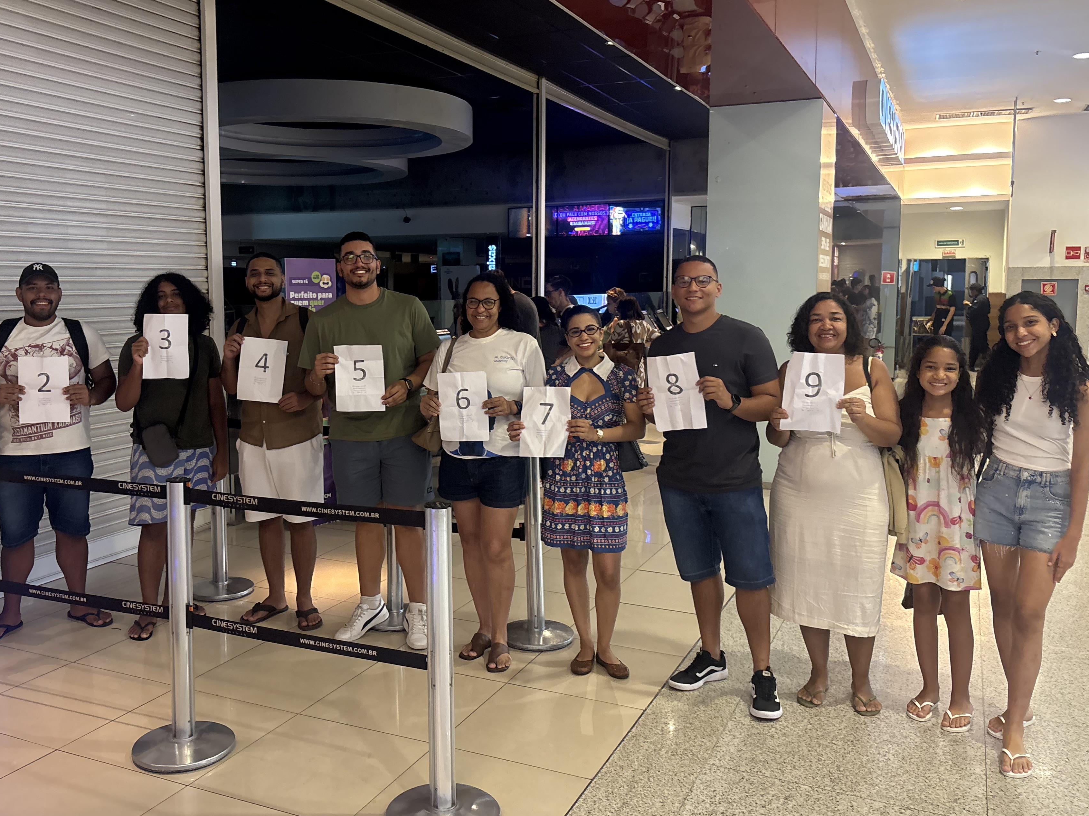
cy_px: 378
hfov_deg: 58.1
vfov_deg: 45.4
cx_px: 461
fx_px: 975
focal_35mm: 31
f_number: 1.6
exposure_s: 1/40
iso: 400
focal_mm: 5.96
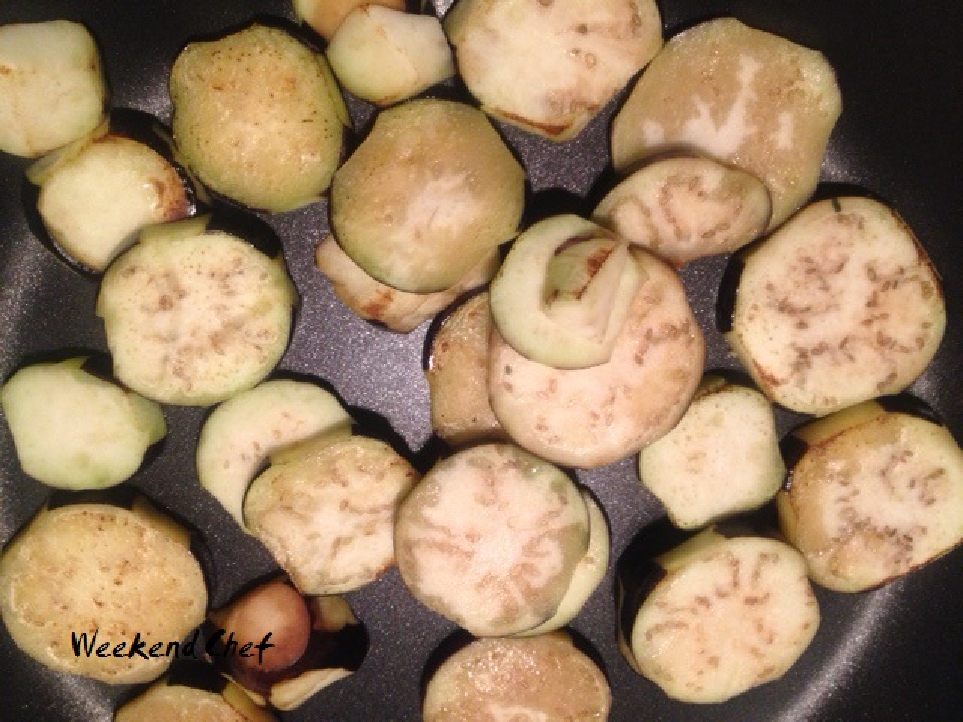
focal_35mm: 35
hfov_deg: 52.6
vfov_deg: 40.7
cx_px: 482
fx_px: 974
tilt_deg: -73.4
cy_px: 361
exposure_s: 1/20
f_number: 2.4
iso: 200
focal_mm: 4.28
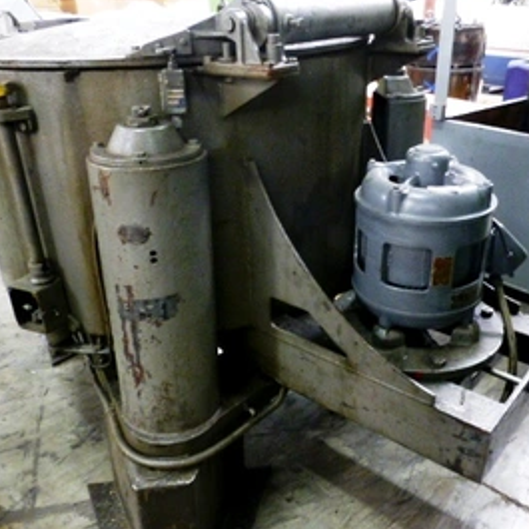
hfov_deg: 51.0
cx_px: 295
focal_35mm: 32
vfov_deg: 51.1
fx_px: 553
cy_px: 269
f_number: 3.3
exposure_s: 1/5
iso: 400
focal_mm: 4.3
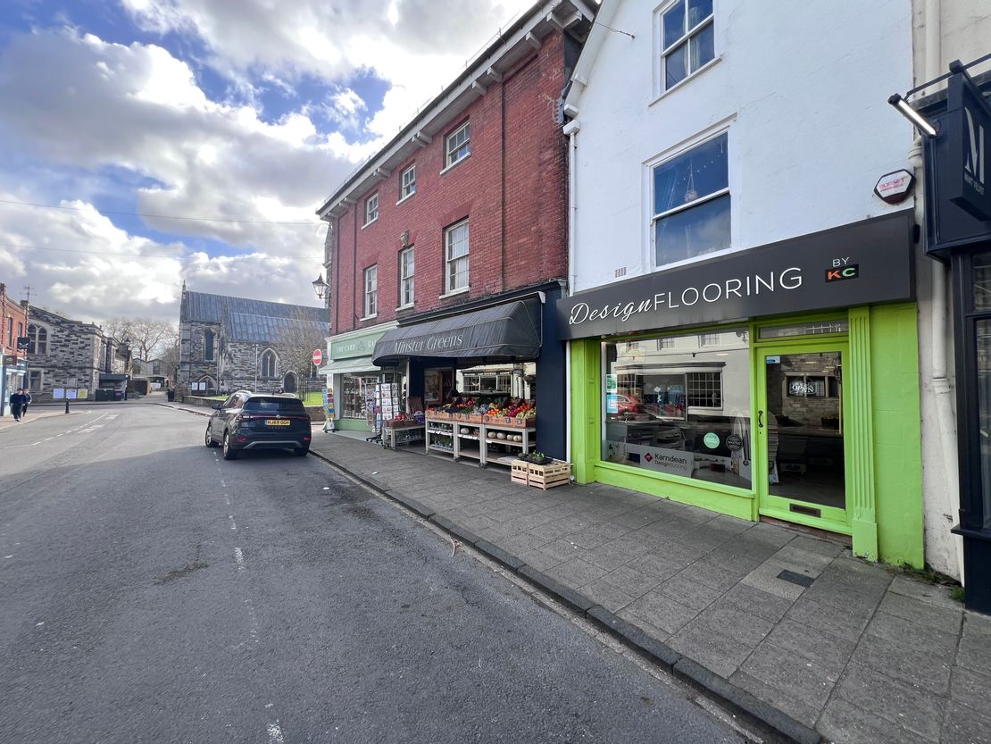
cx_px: 496
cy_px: 372
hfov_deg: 106.2
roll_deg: -0.8
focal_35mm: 13
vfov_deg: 89.9
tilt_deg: +4.0
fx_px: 372
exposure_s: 1/261
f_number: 1.8
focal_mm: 1.57
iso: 32
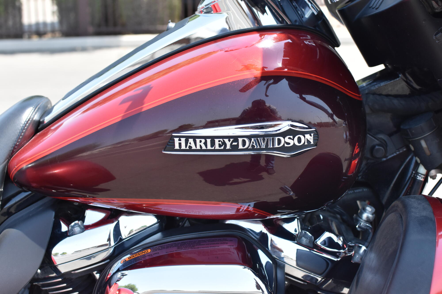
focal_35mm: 52
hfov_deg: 37.9
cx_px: 221
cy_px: 147
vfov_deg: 25.7
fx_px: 644
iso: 800
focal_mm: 35
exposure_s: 1/1600
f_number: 4.5
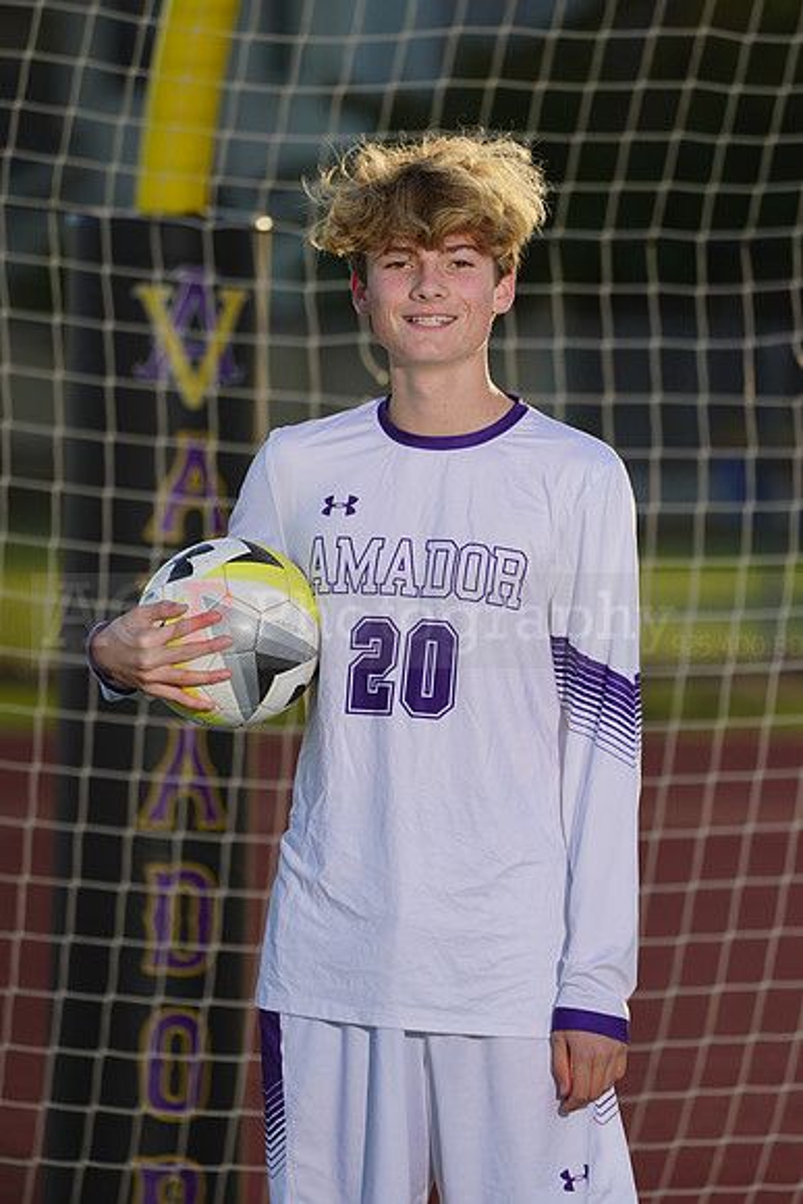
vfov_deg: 5.2
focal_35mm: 400
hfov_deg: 3.4
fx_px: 13374
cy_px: 602
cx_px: 402
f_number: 8
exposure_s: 1/200
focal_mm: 400
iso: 100
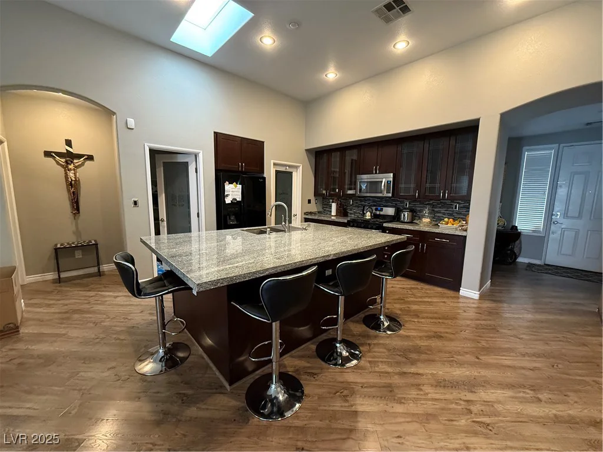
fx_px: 244
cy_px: 226
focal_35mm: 14
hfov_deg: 102.1
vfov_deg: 85.7
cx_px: 302
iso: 640
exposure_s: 1/60
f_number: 2.2
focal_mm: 2.22
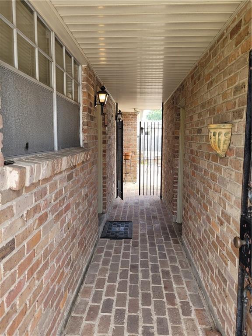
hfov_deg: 53.1
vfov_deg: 67.3
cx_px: 126
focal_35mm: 26
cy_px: 168
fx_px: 252
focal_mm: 5.4
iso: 40
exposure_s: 1/134
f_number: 1.8
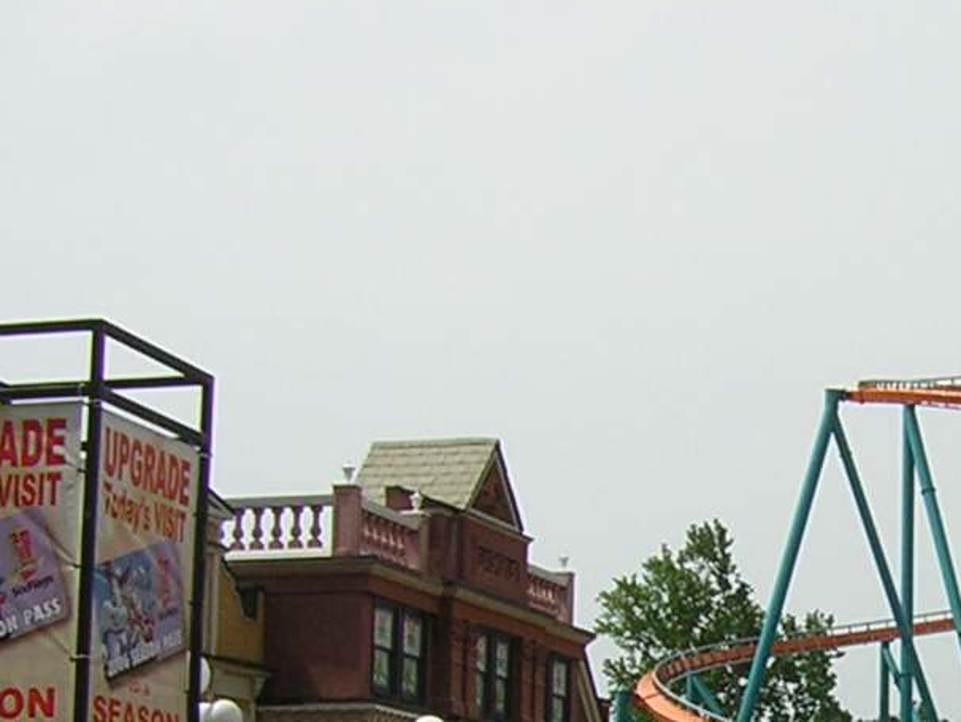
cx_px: 1028
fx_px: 2638
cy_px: 709
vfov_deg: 15.3
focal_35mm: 95
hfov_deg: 19.8
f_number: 5.2
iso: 50
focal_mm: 4.7
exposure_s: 1/447
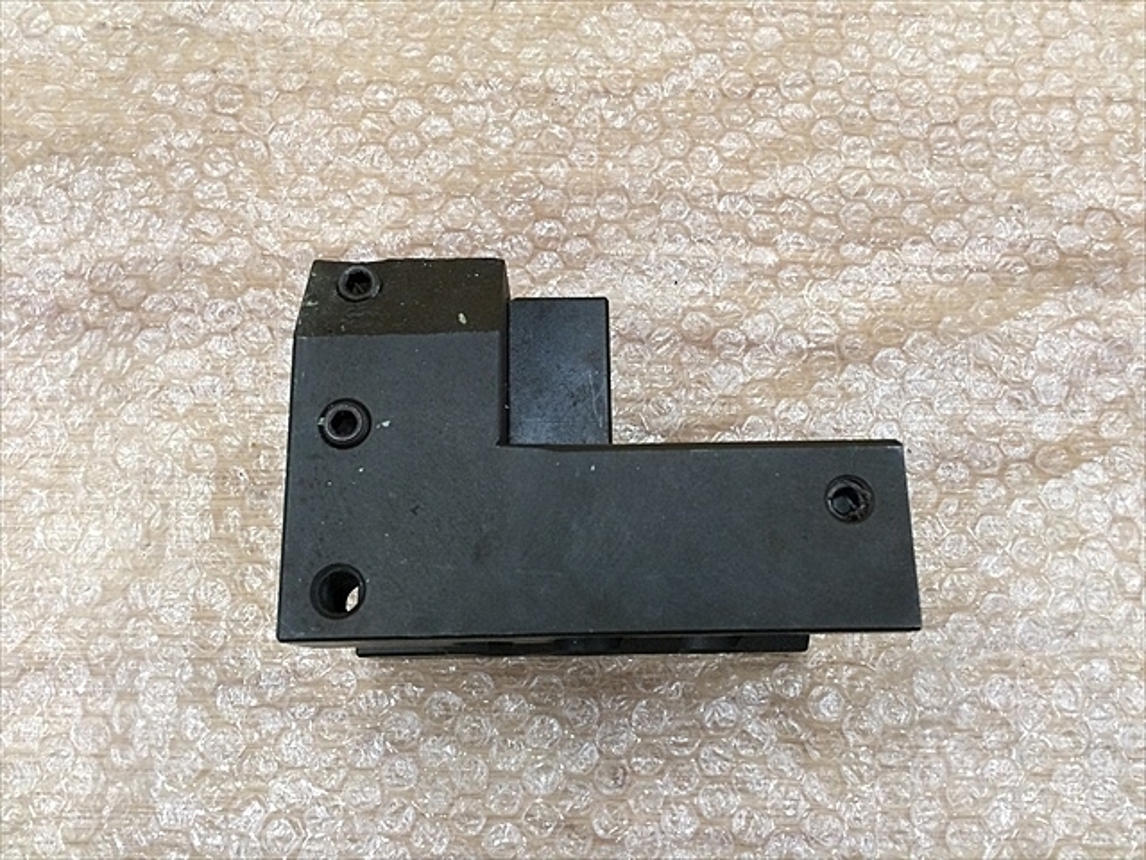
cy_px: 430
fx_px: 960
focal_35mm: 29
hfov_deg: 61.7
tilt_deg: -76.0
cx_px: 573
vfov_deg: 48.2
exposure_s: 1/30
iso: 100
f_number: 2.2
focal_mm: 4.15
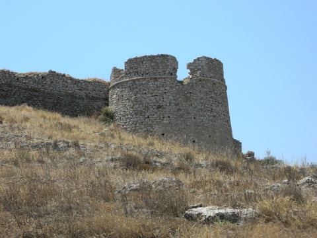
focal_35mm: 126
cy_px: 119
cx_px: 158
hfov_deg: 15.6
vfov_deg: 11.8
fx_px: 1154
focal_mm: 26.3
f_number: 5.8
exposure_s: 1/255
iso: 64
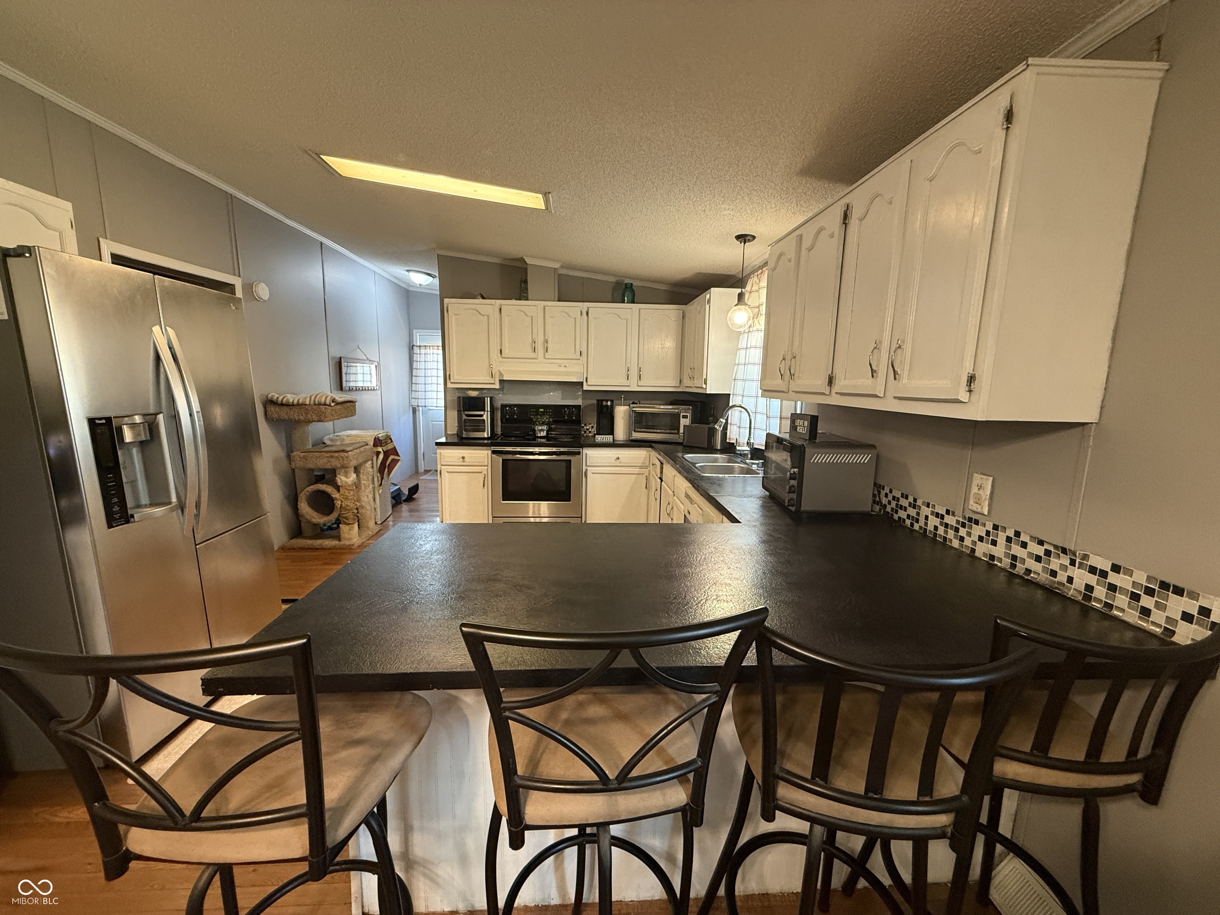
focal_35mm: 14
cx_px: 610
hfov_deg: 102.1
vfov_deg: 85.7
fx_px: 493
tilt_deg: -8.3
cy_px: 458
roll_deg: -1.3
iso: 320
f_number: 2.2
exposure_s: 1/60
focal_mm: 2.22
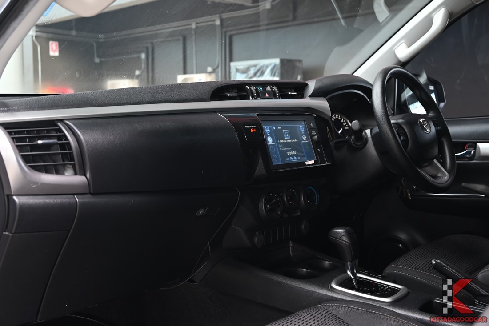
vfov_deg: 33.4
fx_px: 543
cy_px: 163
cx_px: 244
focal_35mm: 40
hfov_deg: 48.4
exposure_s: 1/30
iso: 400
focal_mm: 40
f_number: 5.6
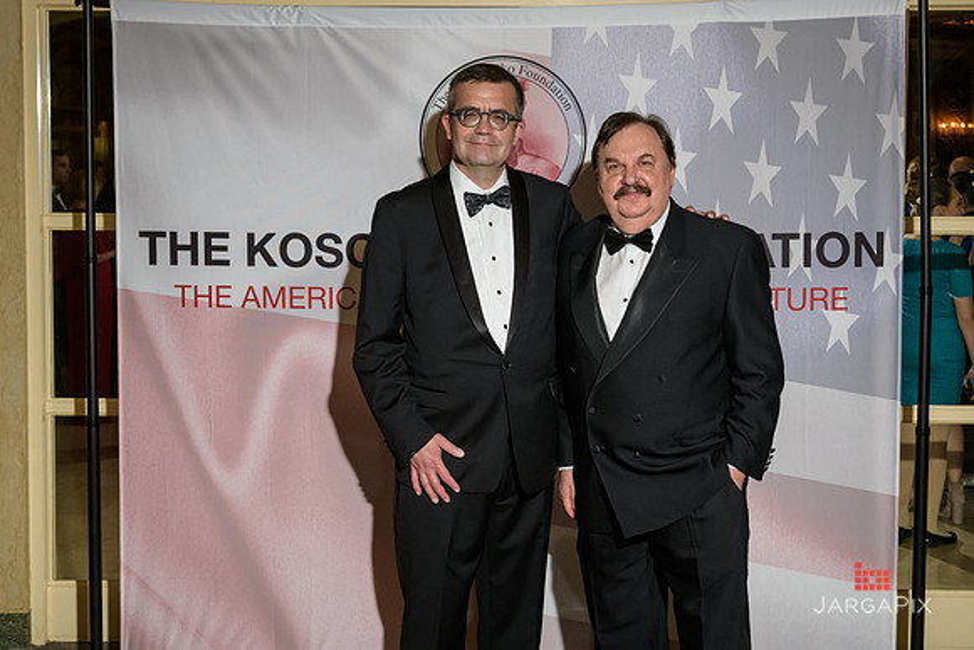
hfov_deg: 42.7
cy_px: 256
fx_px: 1247
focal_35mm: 46
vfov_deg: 29.1
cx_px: 487
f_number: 5
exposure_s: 1/100
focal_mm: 38
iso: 1000
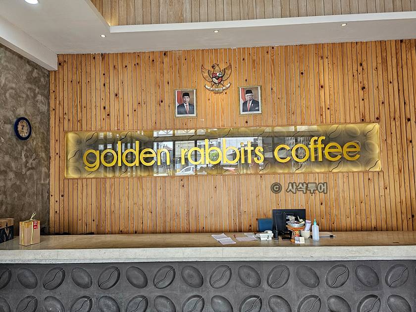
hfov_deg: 73.9
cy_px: 156
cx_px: 208
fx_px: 276
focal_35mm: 23
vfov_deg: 58.9
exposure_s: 1/359
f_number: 1.7
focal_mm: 6.3
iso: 500
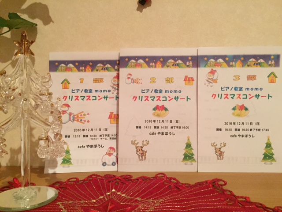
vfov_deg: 48.2
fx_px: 236
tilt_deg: -0.2
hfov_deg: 61.7
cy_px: 106
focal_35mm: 29
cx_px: 141
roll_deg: -2.0
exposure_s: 1/15
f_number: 2.2
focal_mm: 4.15
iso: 320
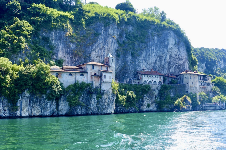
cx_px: 113
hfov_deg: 50.7
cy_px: 75
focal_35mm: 38
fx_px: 238
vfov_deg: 35.0
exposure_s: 1/160
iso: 125
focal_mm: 13.92
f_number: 5.6
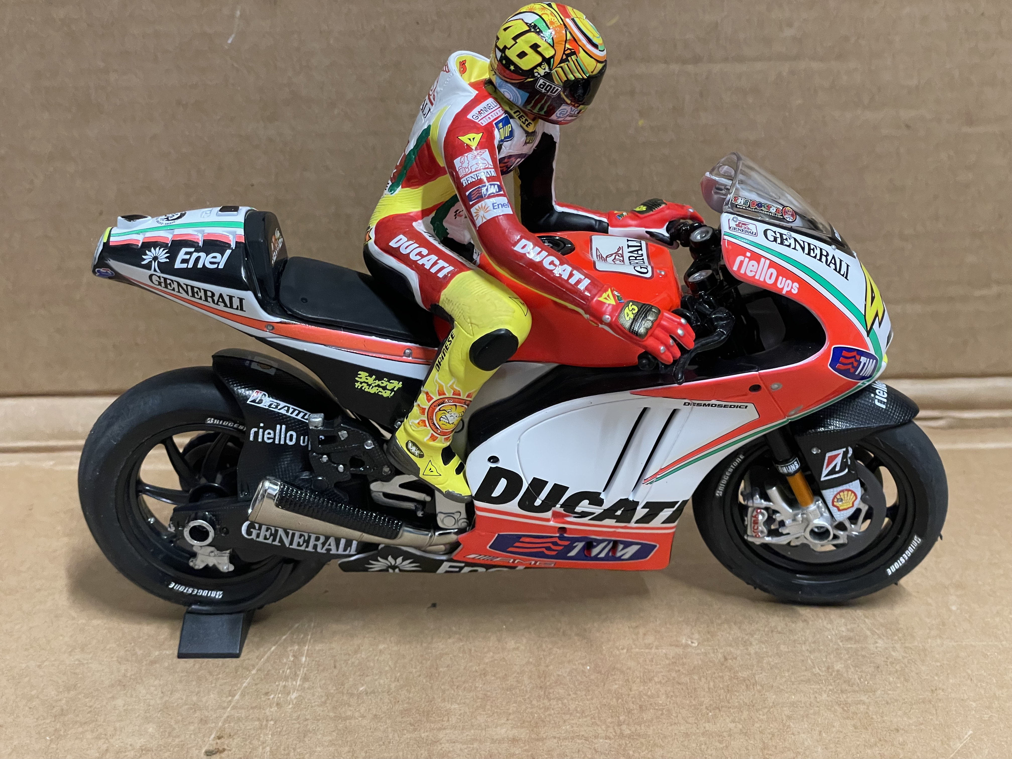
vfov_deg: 28.0
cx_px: 506
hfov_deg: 36.8
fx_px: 1520
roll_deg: +2.0
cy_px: 380
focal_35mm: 52
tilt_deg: -23.8
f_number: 2
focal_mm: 6
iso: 500
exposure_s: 1/50
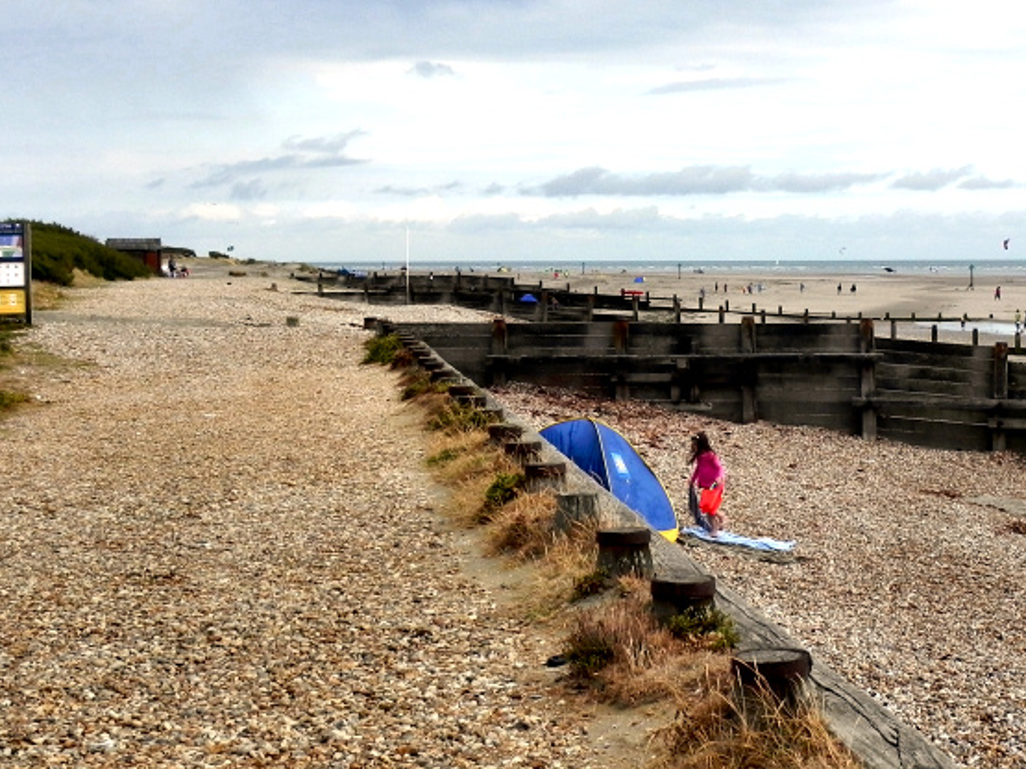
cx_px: 654
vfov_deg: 19.6
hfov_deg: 25.9
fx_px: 2222
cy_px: 336
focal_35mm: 75
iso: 160
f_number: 6.3
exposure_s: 1/352
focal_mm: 9.2
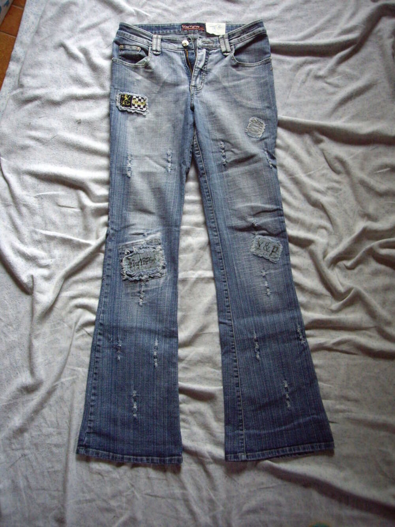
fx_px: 578
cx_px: 198
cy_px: 264
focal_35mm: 38
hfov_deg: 37.7
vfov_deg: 49.0
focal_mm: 6.2
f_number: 2.7
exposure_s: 1/40
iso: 200
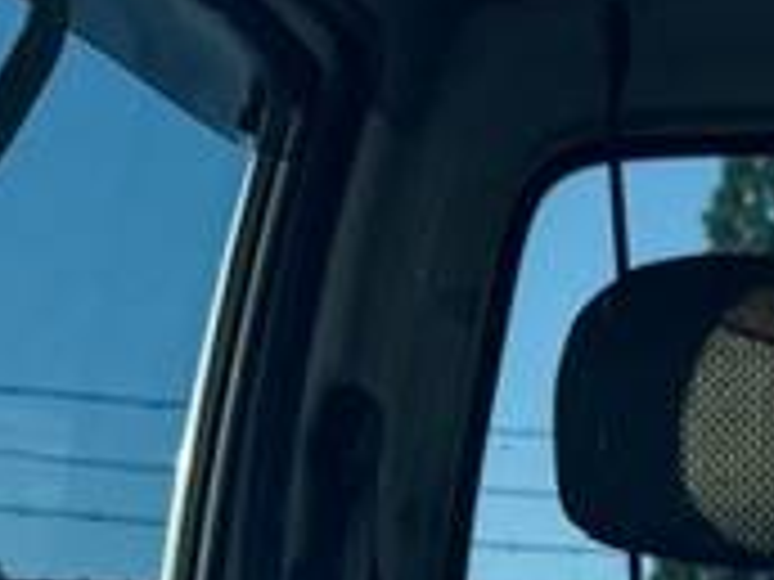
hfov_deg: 10.4
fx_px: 4002
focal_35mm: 179
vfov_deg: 7.7
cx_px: 1350
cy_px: 1421
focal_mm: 6.76
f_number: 1.78
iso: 80
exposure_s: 1/5714
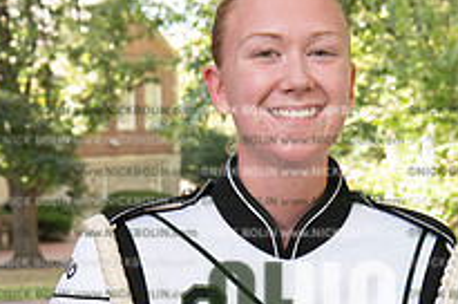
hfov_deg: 18.6
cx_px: 302
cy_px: 324
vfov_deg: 12.2
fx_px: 1397
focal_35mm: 110
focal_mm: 50
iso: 800
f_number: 8
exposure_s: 1/100
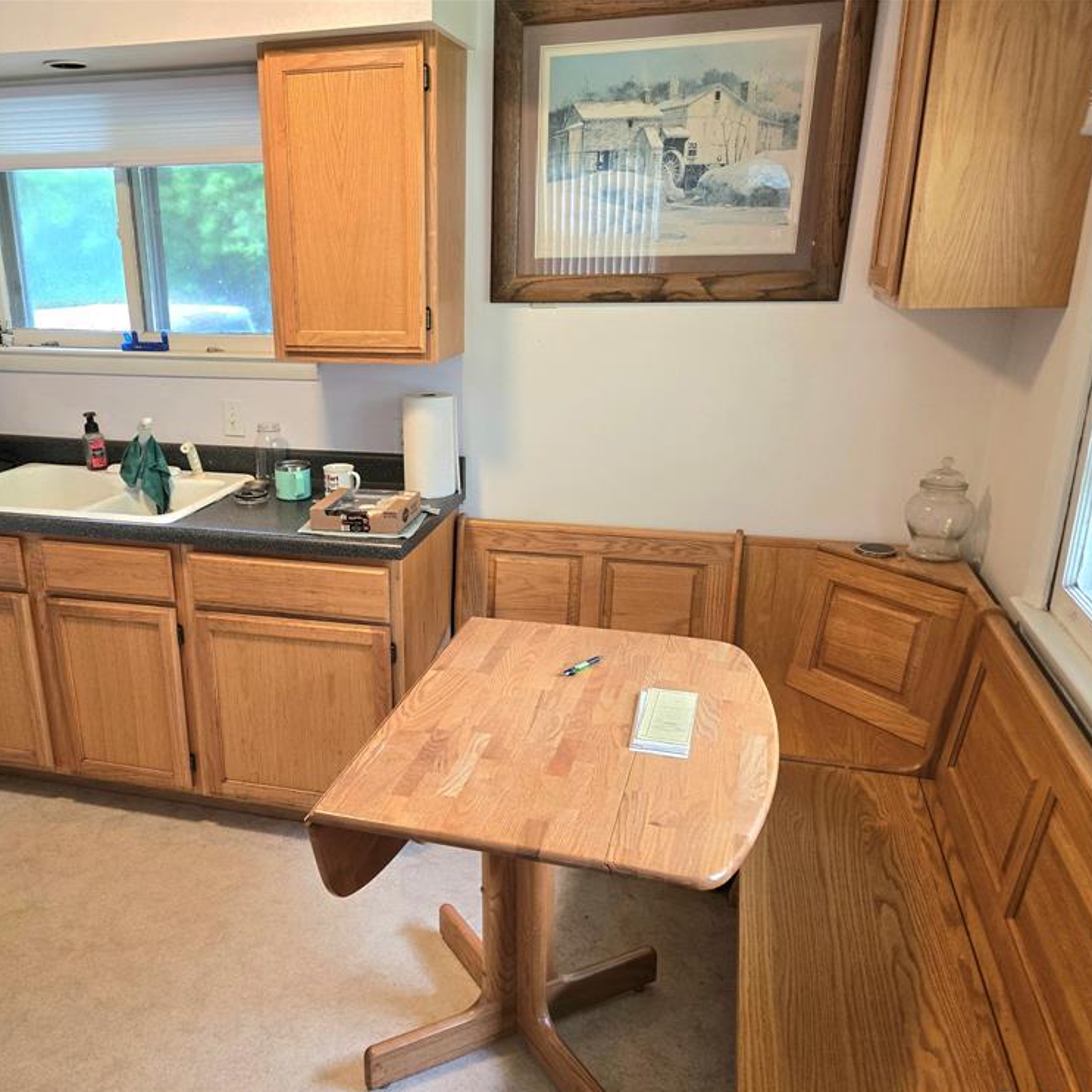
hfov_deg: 56.4
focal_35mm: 28
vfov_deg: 57.3
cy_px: 563
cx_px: 394
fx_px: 999
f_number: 1.8
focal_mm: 5.4
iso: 320
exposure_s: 1/120
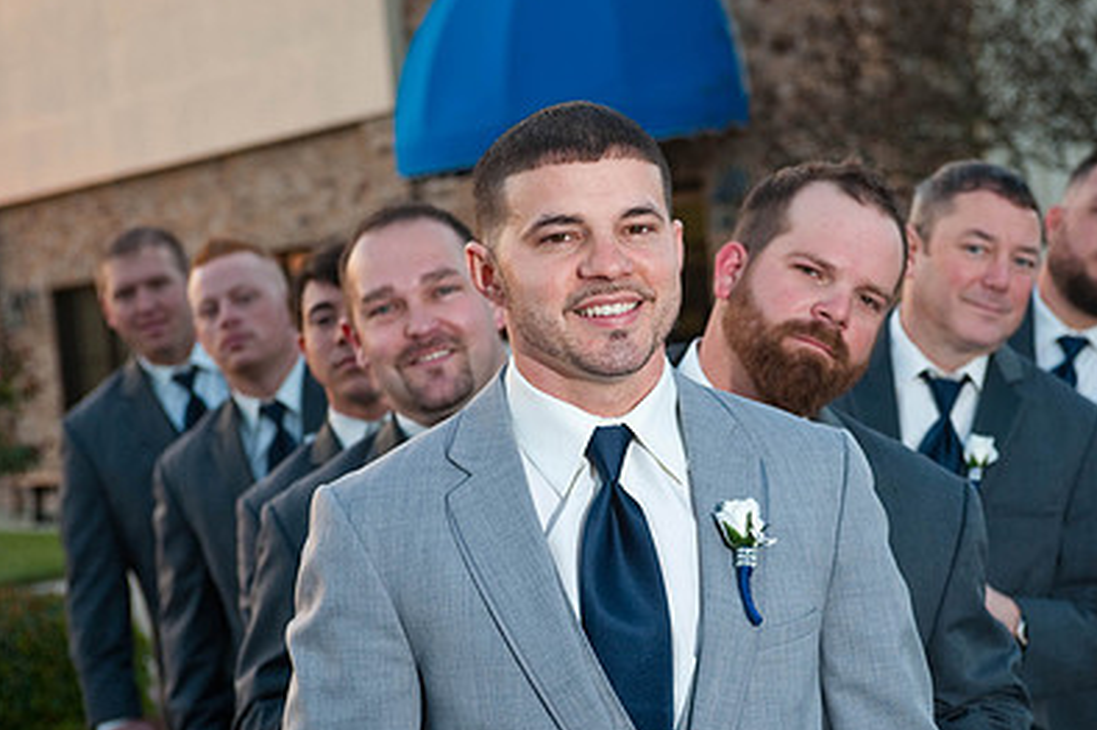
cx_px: 660
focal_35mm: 103
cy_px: 502
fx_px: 3136
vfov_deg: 13.2
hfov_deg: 19.8
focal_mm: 70
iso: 640
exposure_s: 1/200
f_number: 5.6
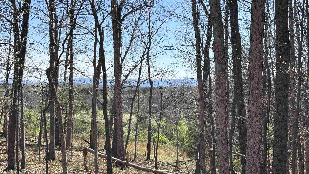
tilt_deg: -1.0
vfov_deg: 21.1
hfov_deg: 36.6
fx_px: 467
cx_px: 155
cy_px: 101
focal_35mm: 57
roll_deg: -1.3
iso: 32
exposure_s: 1/1667
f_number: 1.6
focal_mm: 5.96
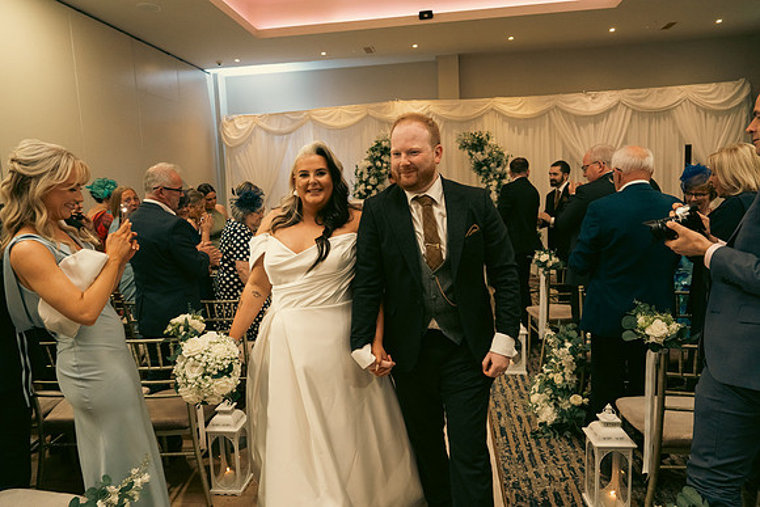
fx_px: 507
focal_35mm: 24
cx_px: 380
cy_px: 254
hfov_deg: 73.7
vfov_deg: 53.2
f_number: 3.5
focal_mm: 24
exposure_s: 1/160
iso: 2500
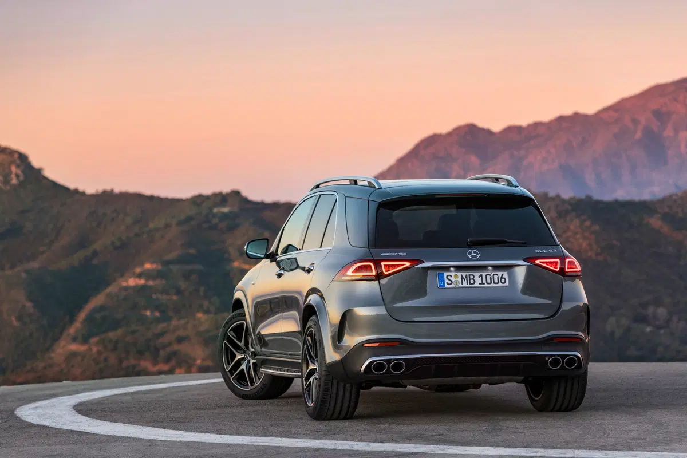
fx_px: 2862
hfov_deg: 13.7
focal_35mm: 150
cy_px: 229
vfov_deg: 9.1
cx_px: 344
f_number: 5.6
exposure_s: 1/40
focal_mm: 150
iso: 100
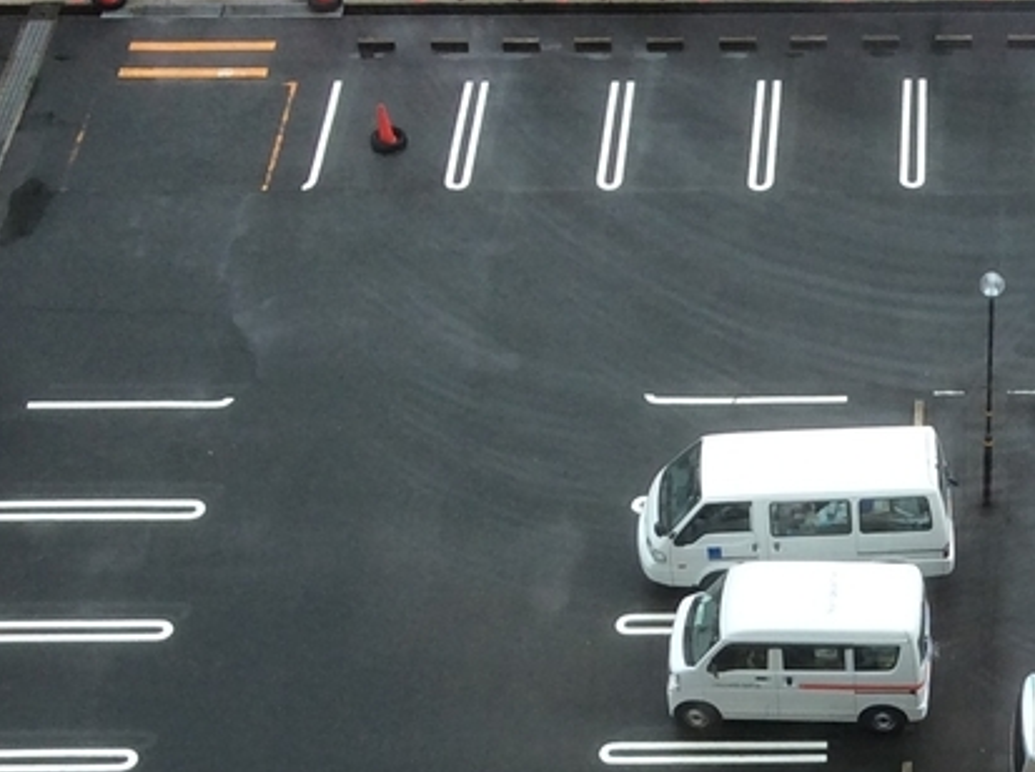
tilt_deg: -48.4
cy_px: 860
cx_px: 925
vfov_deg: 15.4
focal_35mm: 93
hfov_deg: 20.7
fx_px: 2775
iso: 32
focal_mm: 3.3
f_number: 2.4
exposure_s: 1/510
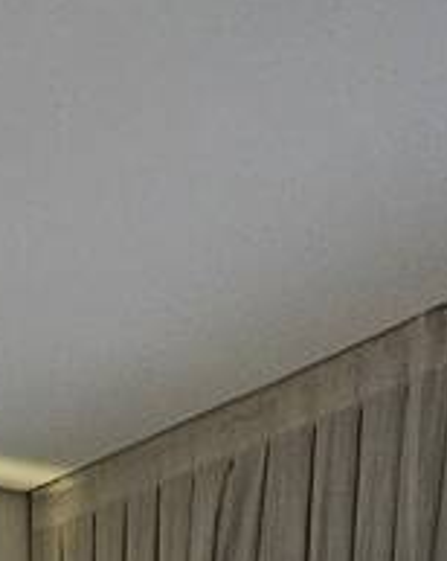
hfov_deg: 19.5
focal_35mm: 71
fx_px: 1176
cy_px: 1282
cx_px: -168
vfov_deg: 16.0
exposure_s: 1/30
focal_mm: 2.2
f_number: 2.2
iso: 320
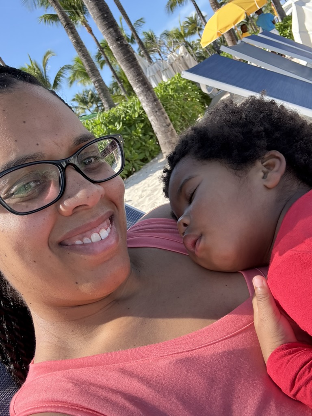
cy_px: 208
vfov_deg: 60.0
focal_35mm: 30
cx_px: 156
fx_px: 361
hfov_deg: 46.8
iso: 40
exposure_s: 1/419
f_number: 1.9
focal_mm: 2.69
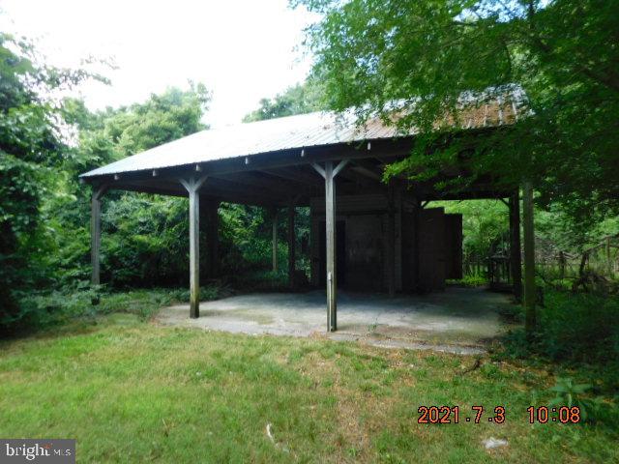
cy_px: 232
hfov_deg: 73.9
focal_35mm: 23
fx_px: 411
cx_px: 310
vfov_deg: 58.9
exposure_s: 1/160
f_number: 3
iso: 125
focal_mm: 4
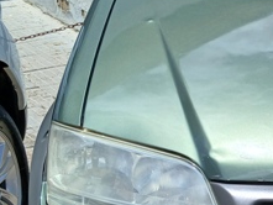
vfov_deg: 15.7
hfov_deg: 18.8
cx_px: 388
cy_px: 159
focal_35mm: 94
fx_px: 742
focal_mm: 3.98
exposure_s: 1/631
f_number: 1.8
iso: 20
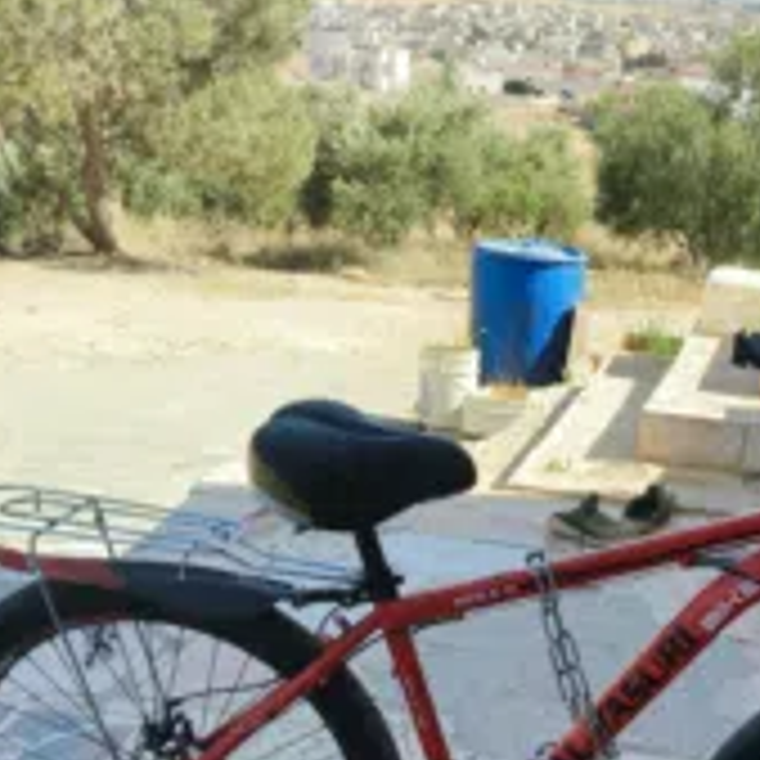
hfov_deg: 34.7
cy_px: 769
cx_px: 553
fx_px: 1192
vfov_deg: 32.4
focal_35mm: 48
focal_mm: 5.25
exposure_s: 1/462
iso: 50
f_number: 1.7
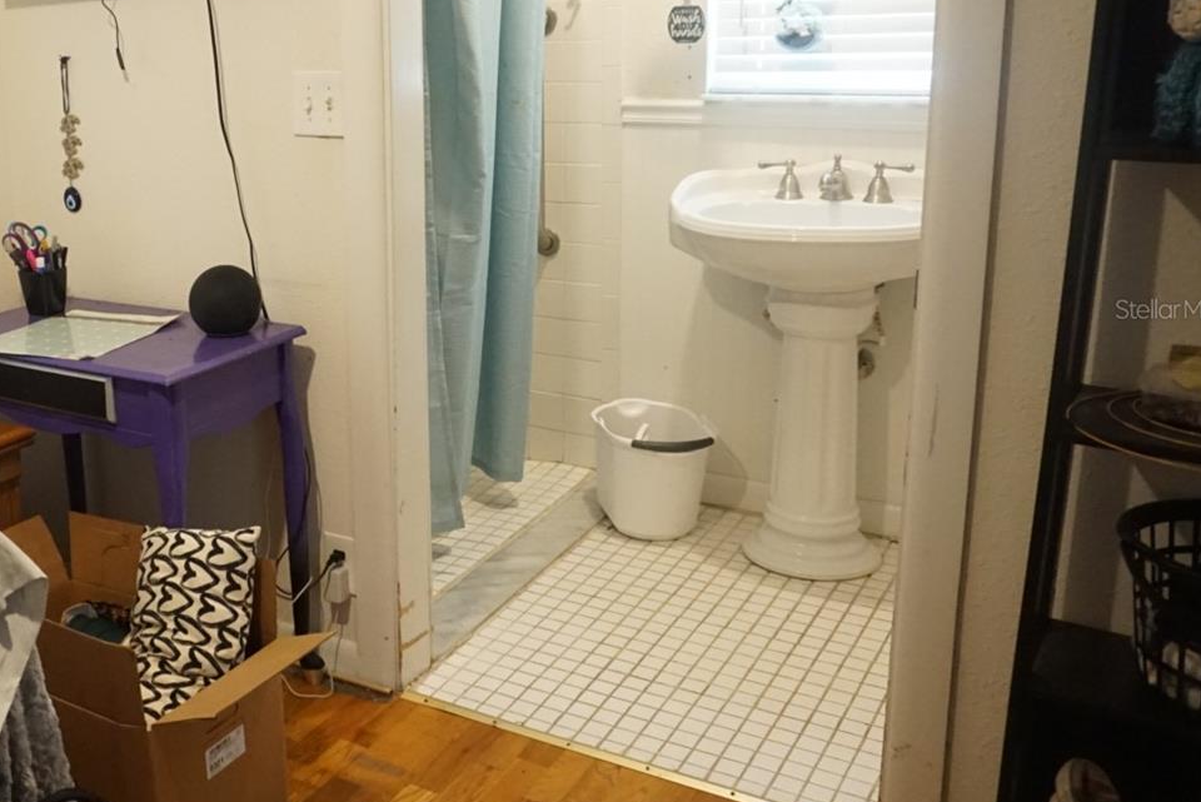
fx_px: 1335
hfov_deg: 45.8
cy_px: 308
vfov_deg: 33.3
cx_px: 231
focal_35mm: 40
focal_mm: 16
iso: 3200
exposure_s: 1/60
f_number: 3.5
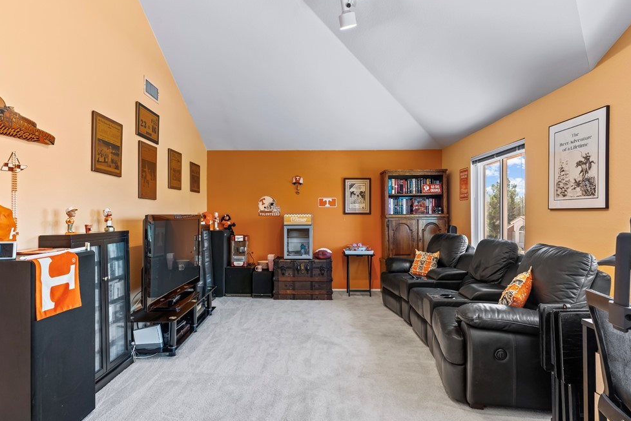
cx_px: 309
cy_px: 216
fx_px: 351
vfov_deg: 62.0
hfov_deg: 83.9
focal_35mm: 20
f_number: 8
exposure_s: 1.6
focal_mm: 18
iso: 400
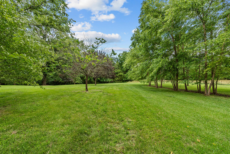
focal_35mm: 16
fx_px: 102
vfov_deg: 73.8
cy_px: 77
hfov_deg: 96.7
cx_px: 115
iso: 400
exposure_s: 1/80
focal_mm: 16
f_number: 11
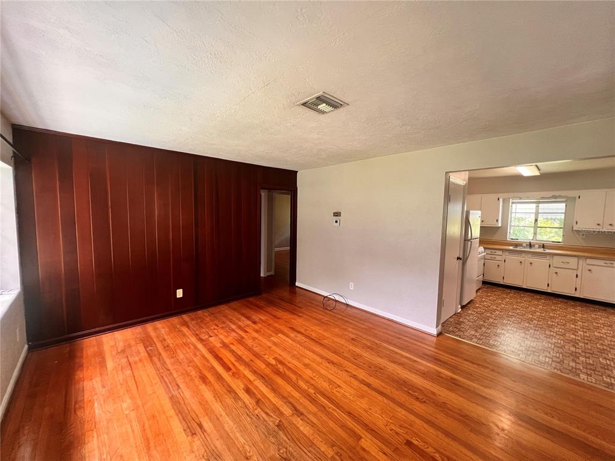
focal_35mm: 13
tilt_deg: -4.2
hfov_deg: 106.2
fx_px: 231
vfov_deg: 89.9
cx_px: 308
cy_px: 230
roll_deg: -1.2
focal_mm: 1.57
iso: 250
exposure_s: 1/86
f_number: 1.8
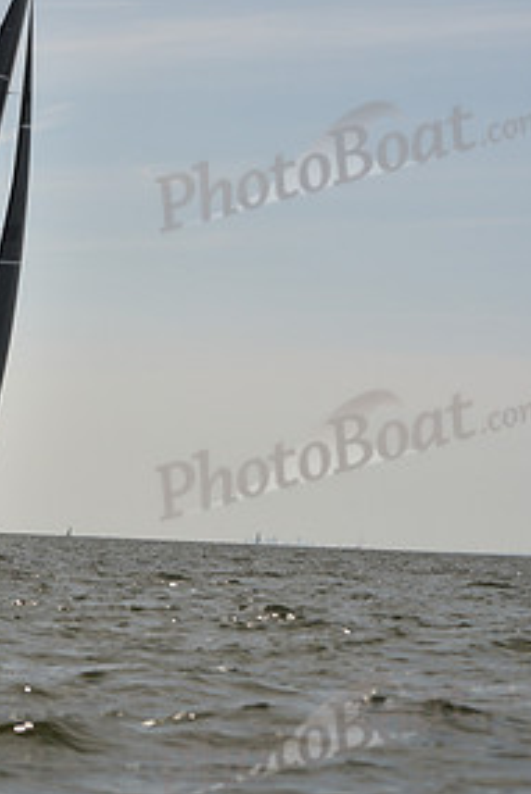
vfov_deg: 14.4
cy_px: 344
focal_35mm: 142
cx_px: 13
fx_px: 3138
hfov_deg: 9.6
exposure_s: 1/3200
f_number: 3.2
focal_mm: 70
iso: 250
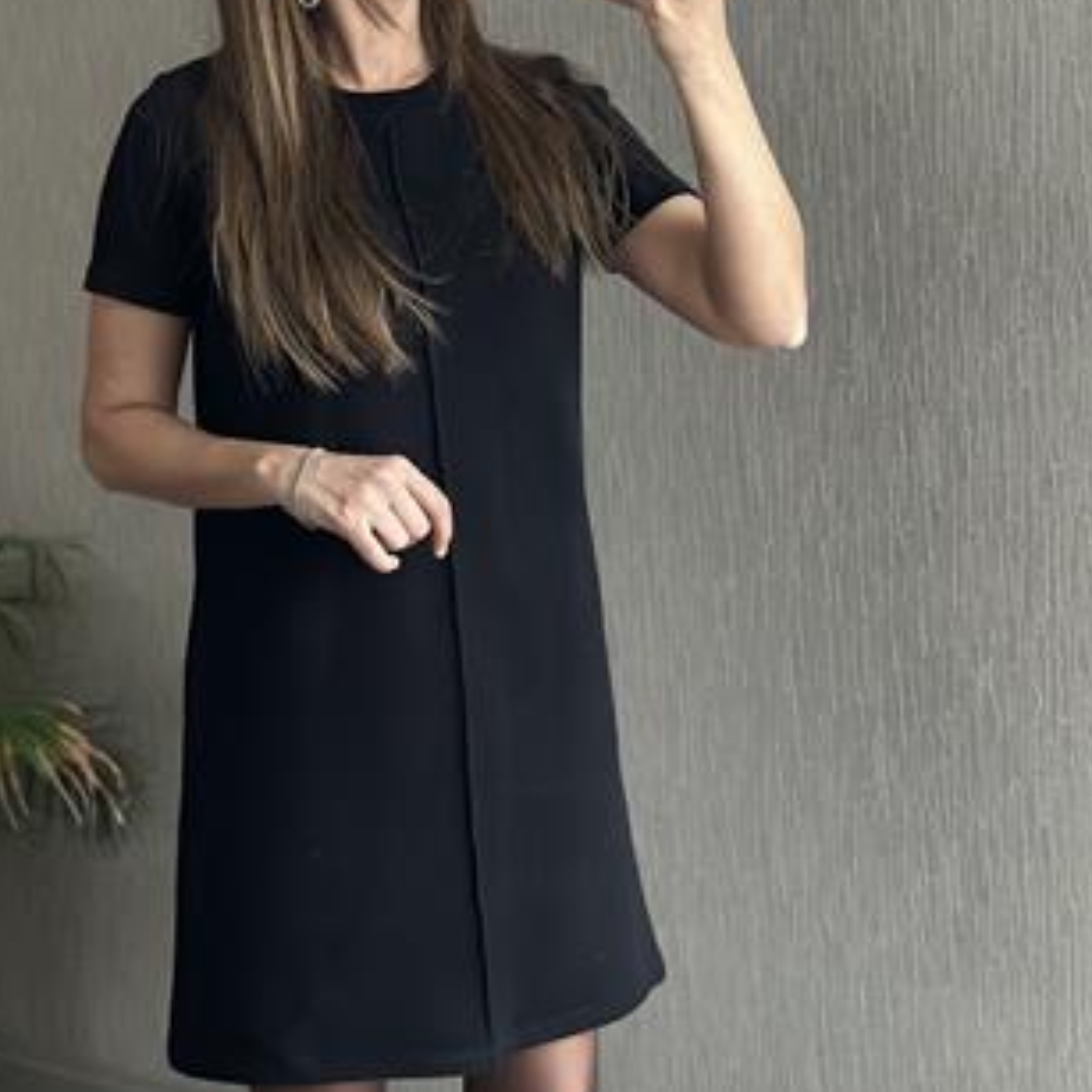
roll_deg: +4.8
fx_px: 2498
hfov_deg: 24.6
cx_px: 427
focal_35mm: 70
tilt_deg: -18.8
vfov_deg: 24.6
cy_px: 448
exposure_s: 1/40
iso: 500
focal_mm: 6.86
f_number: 1.78
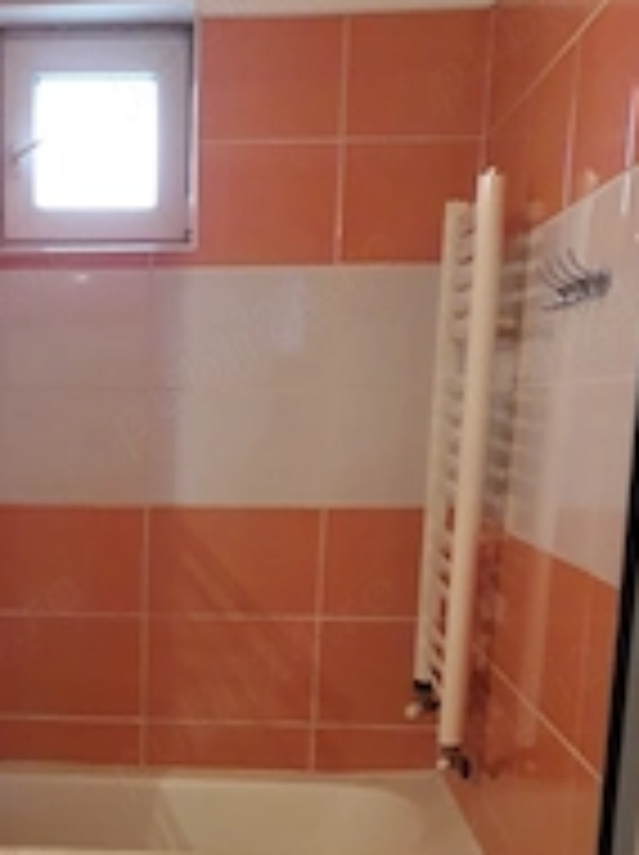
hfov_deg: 24.2
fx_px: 1455
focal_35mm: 59
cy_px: 756
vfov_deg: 31.3
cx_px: 94
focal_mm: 3.7
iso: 200
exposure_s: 1/25
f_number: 1.9
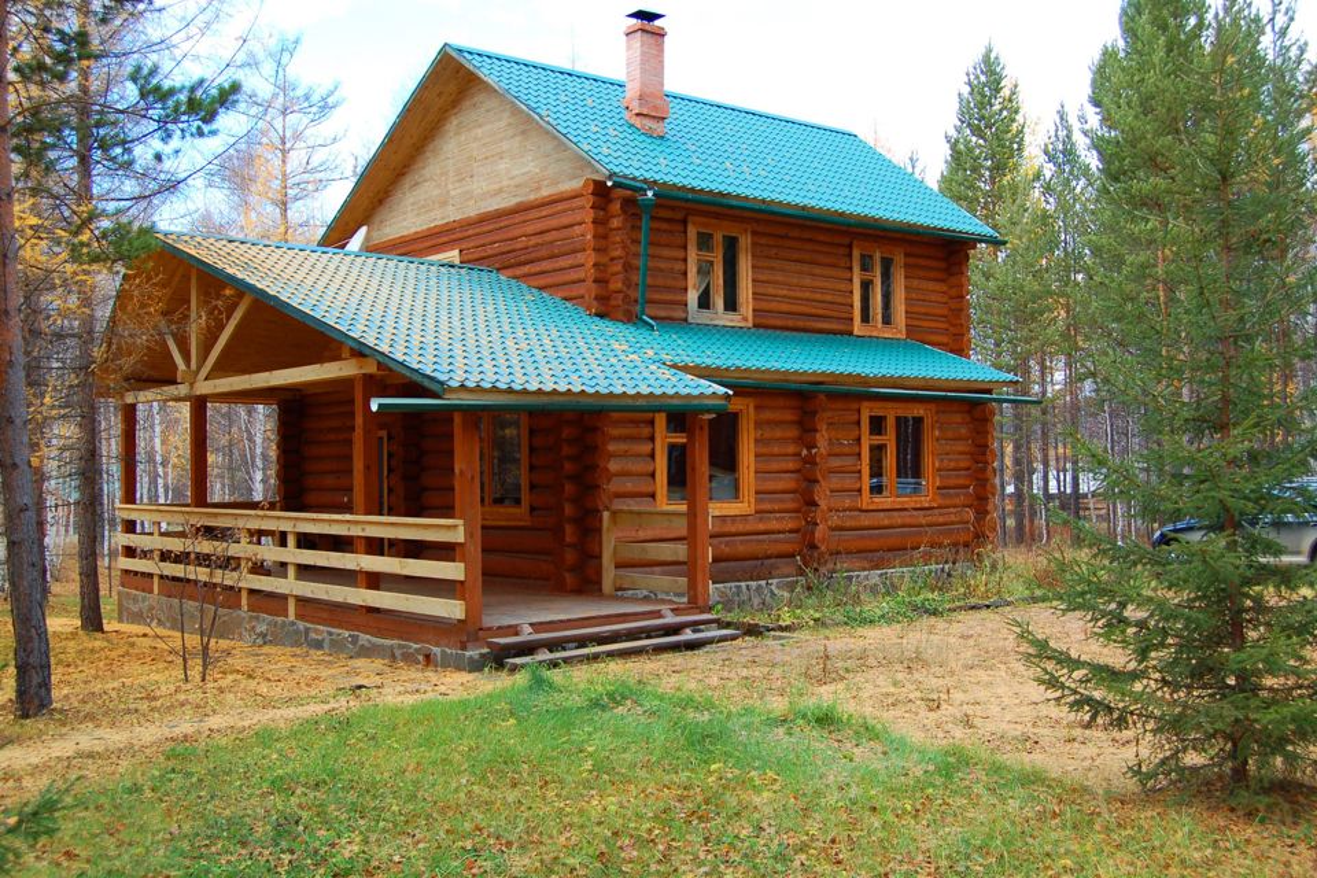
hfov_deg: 53.1
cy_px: 439
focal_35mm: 36
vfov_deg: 36.9
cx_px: 658
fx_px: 1317
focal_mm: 24
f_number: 5.6
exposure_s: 1/125
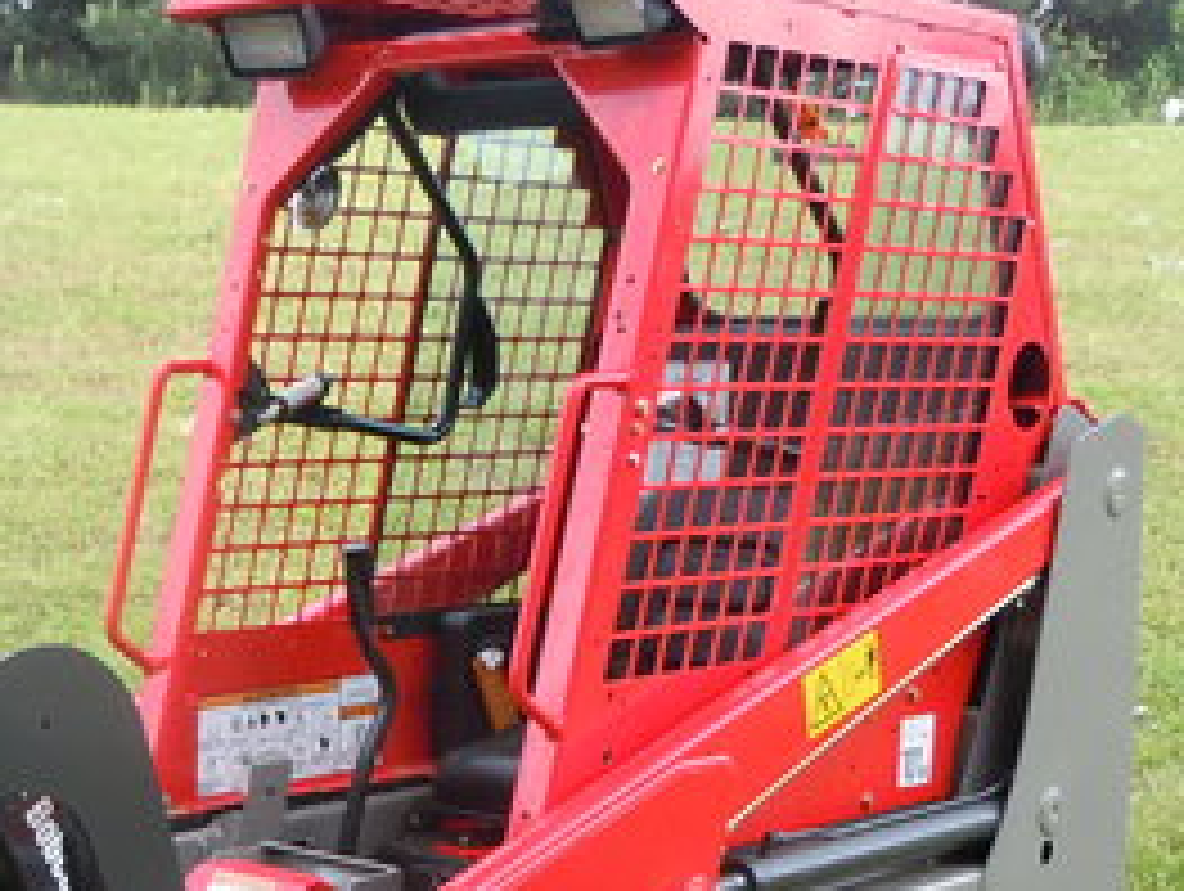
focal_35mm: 72
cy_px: 896
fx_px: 2466
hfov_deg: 26.4
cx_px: 189
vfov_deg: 19.9
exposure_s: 1/60
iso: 100
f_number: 3.5
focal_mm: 5.4
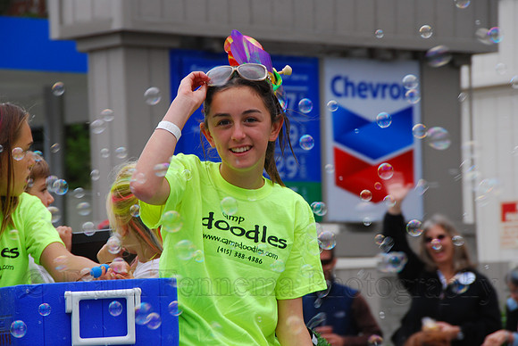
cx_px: 259
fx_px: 2917
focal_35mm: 202
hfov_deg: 10.1
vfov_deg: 6.8
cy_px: 173
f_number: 9.5
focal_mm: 135
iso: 200
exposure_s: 1/180
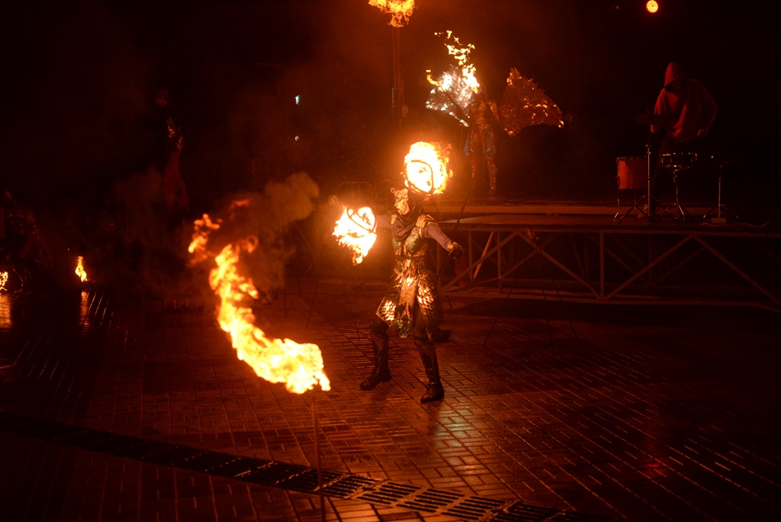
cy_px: 261
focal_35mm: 50
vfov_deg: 27.0
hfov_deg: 39.6
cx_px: 390
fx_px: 1085
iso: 640
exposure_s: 1/500
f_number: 2.5
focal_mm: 50
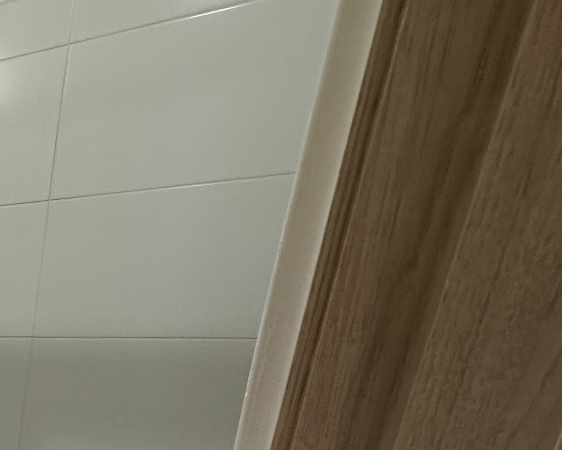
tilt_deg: -21.0
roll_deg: +0.9
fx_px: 715
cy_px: 592
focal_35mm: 43
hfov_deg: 28.6
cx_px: -270
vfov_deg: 28.4
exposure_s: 1/120
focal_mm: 2.22
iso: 160
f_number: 2.2
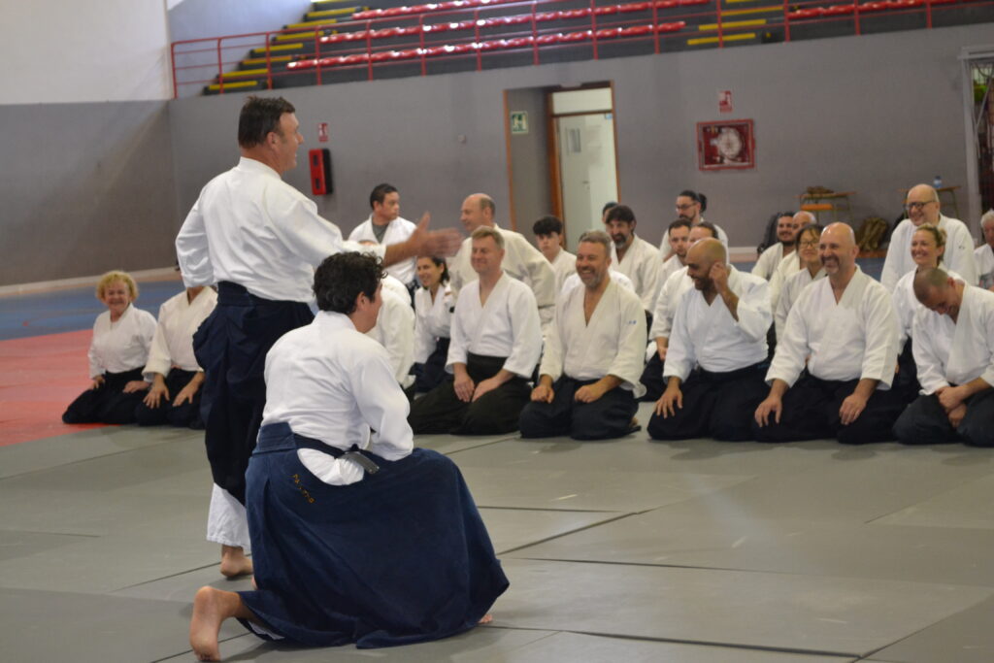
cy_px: 332
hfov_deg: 24.6
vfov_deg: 16.6
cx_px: 497
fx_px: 2278
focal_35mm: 82
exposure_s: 1/60
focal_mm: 55
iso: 1600
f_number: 5.6
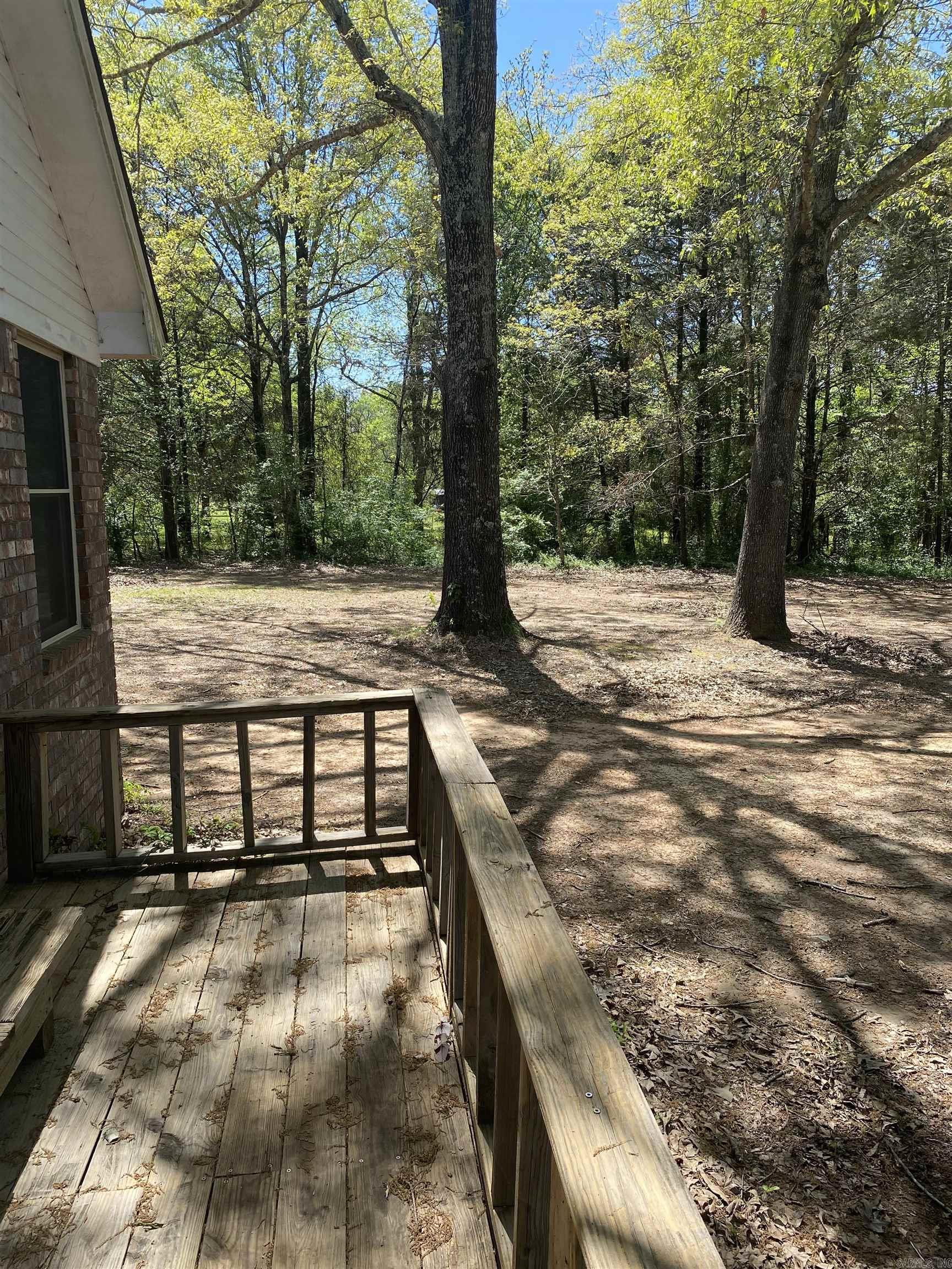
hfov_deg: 53.1
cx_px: 476
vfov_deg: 67.3
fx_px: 953
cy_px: 634
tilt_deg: -9.4
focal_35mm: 26
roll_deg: -0.1
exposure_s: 1/738
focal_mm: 4.25
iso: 32
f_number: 1.8
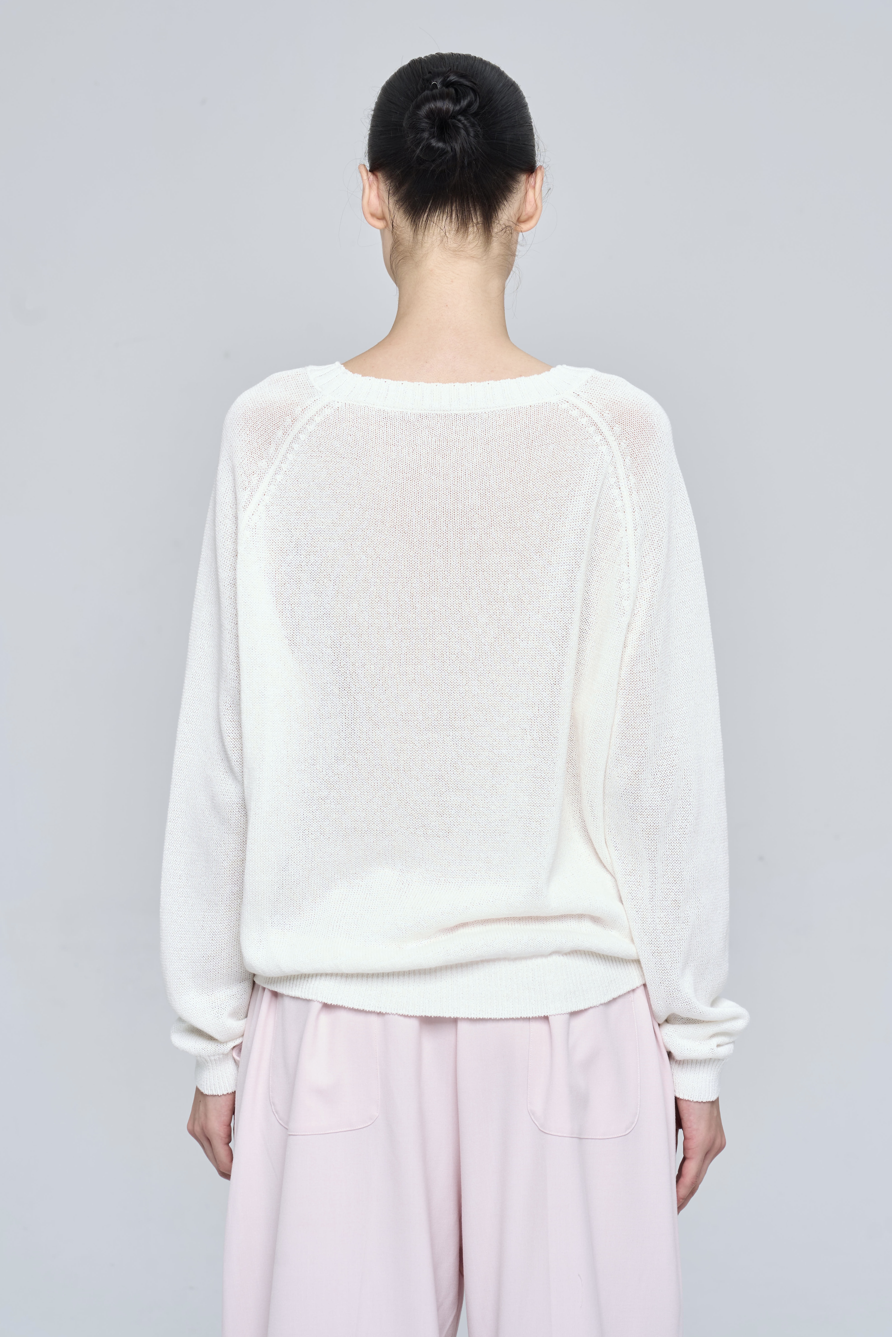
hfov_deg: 16.1
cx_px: 446
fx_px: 3159
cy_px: 668
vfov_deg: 23.9
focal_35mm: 85
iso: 200
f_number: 8
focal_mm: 85
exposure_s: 1/125
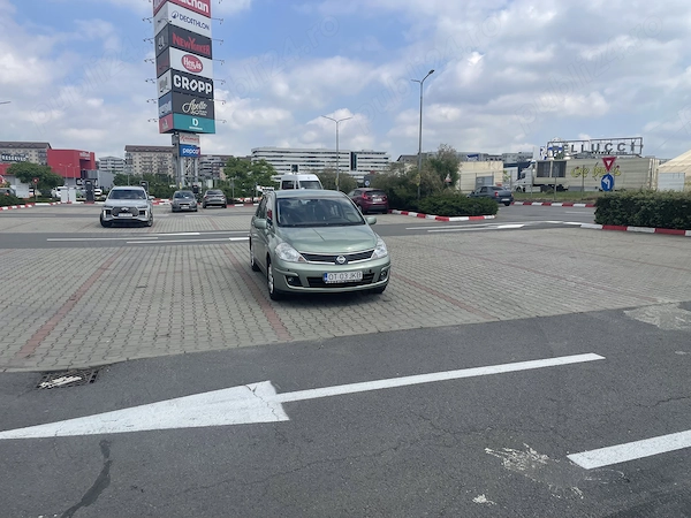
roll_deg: +0.7
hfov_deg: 67.3
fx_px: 519
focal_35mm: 26
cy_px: 259
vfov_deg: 53.1
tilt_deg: -5.7
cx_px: 346
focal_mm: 4.2
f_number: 1.6
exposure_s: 1/4132
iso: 32
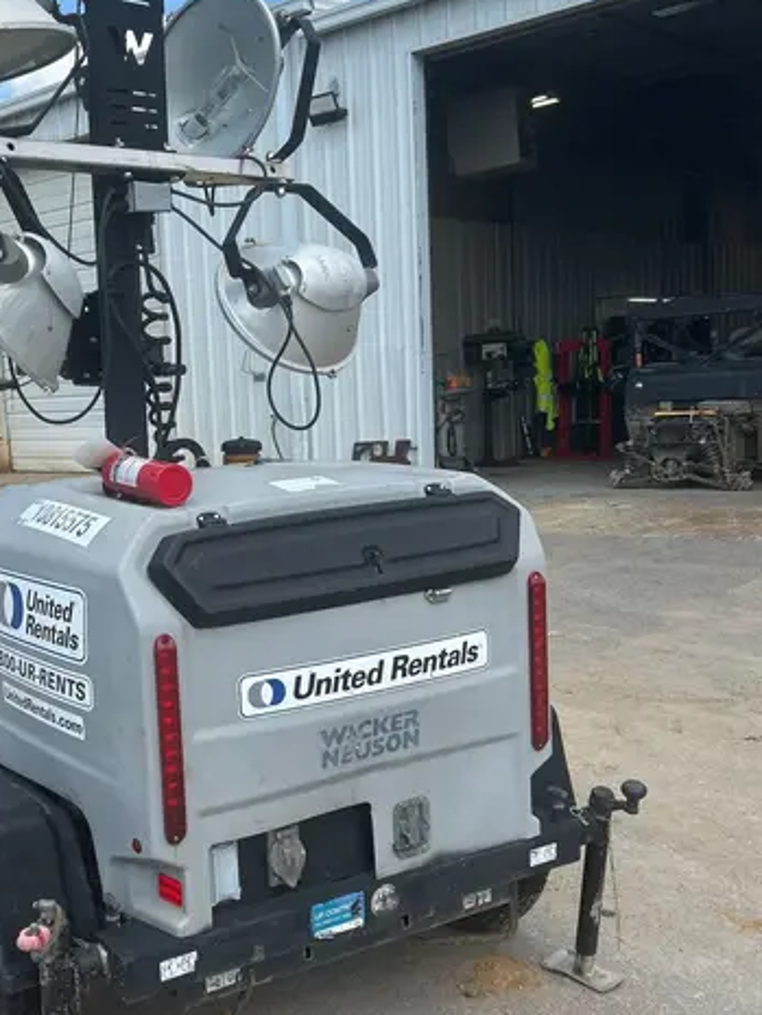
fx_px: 1203
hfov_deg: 34.4
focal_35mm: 41
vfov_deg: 45.7
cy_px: 540
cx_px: 183
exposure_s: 1/2762
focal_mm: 5.7
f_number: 1.5
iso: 50
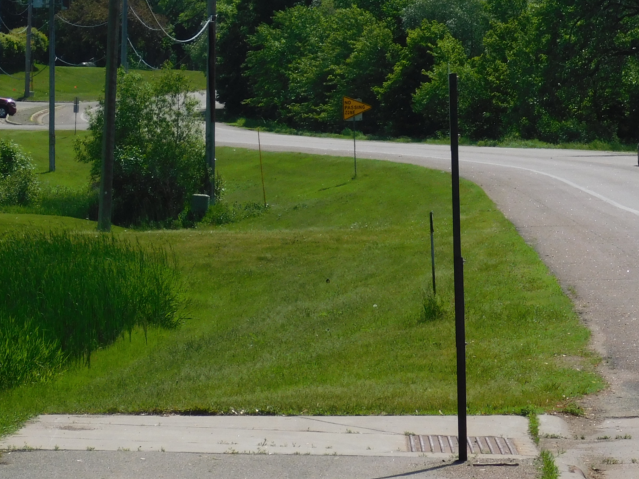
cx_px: 339
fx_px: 5926
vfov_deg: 4.6
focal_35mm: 321
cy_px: 128
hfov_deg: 6.2
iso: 125
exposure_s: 1/1000
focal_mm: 30.1
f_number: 5.3
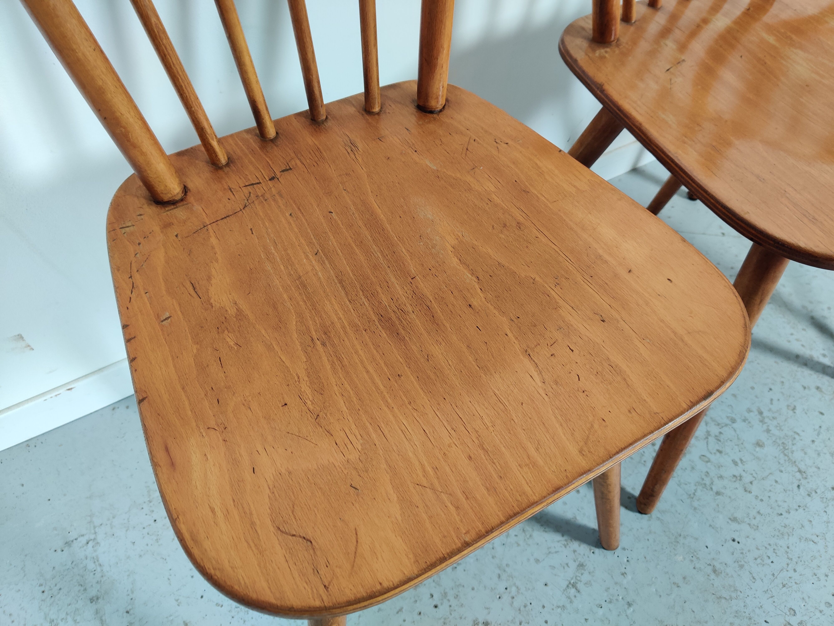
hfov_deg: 65.3
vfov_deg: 51.4
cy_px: 313
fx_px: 651
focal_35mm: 27
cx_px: 417
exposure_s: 1/50
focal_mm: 4.75
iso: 160
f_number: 1.65
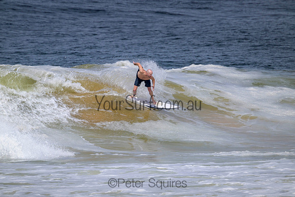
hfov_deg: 2.6
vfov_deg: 1.7
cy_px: 98
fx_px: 6557
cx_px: 148
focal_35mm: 800
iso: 450
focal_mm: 800
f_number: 11
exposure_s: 1/2000
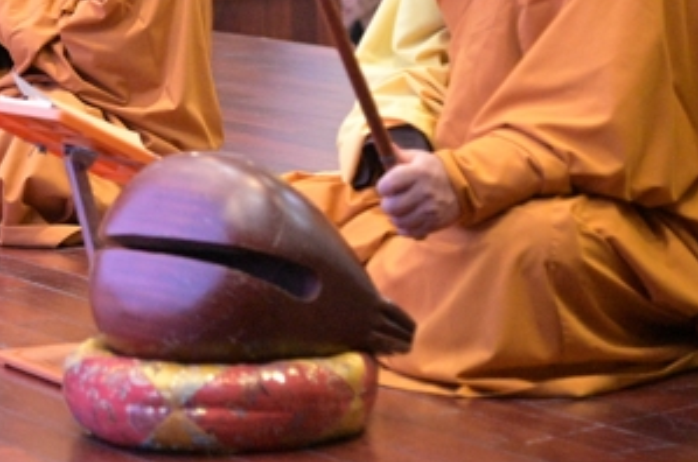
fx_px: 3579
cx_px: -44
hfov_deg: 11.0
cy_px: 7
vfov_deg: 7.4
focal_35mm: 185
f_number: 4
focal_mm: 85
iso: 20000
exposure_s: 1/640
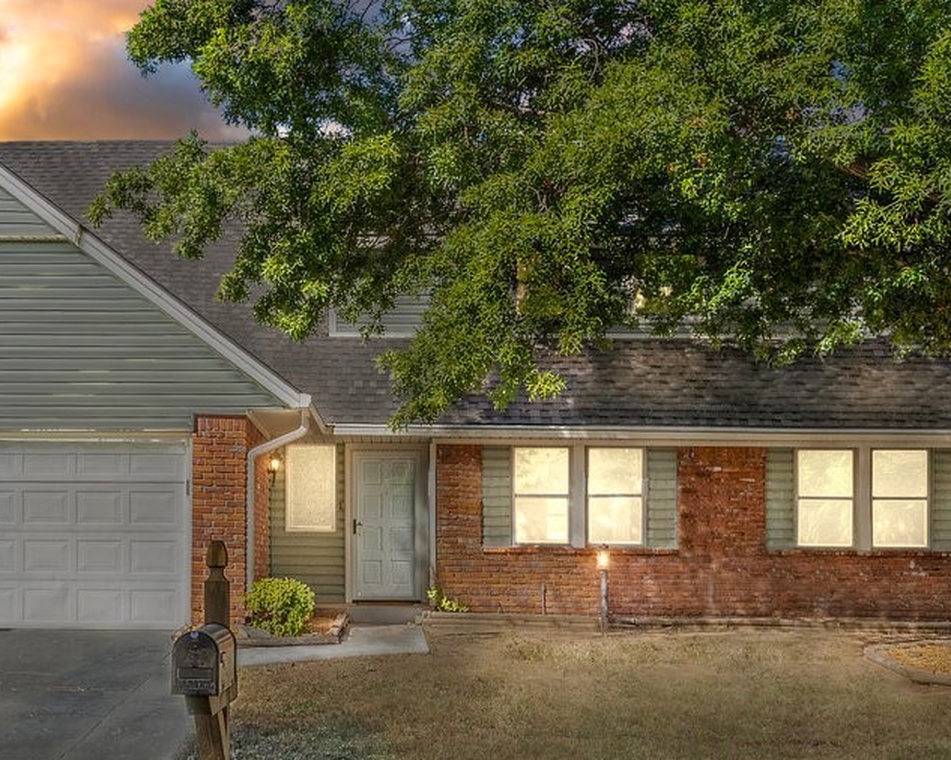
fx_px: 1294
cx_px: 359
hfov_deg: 40.1
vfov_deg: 32.7
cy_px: 400
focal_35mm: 46
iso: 400
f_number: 8
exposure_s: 1/500
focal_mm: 21
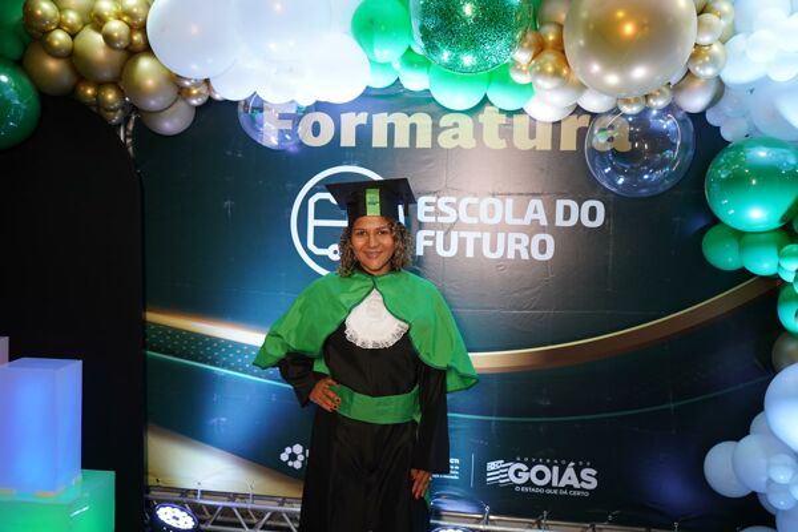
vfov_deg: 40.0
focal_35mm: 33
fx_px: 731
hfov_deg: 57.2
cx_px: 399
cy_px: 266
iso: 1600
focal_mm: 33
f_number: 4
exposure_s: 1/125
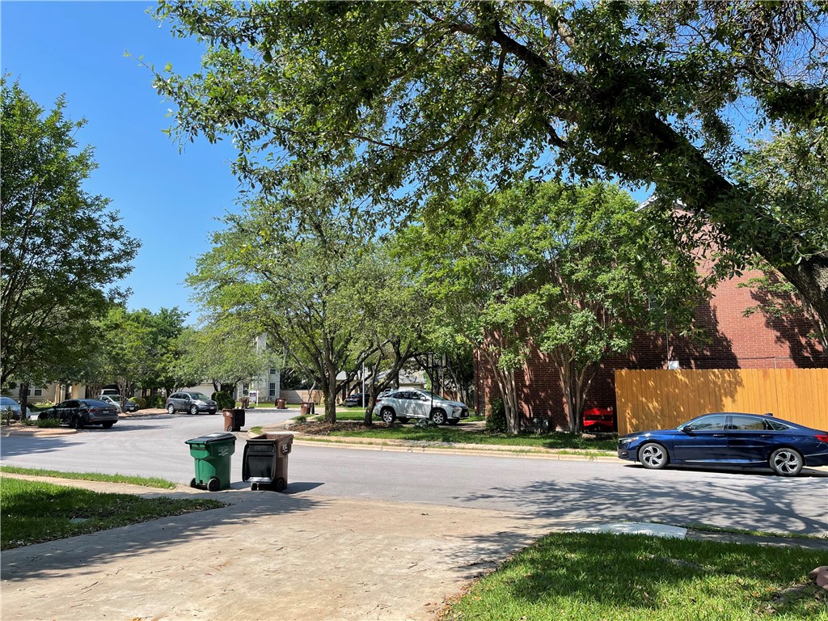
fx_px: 622
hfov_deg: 67.3
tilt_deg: +7.3
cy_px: 310
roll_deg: -0.3
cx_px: 414
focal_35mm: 26
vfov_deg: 53.1
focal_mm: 5.1
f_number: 1.6
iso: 32
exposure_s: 1/2597
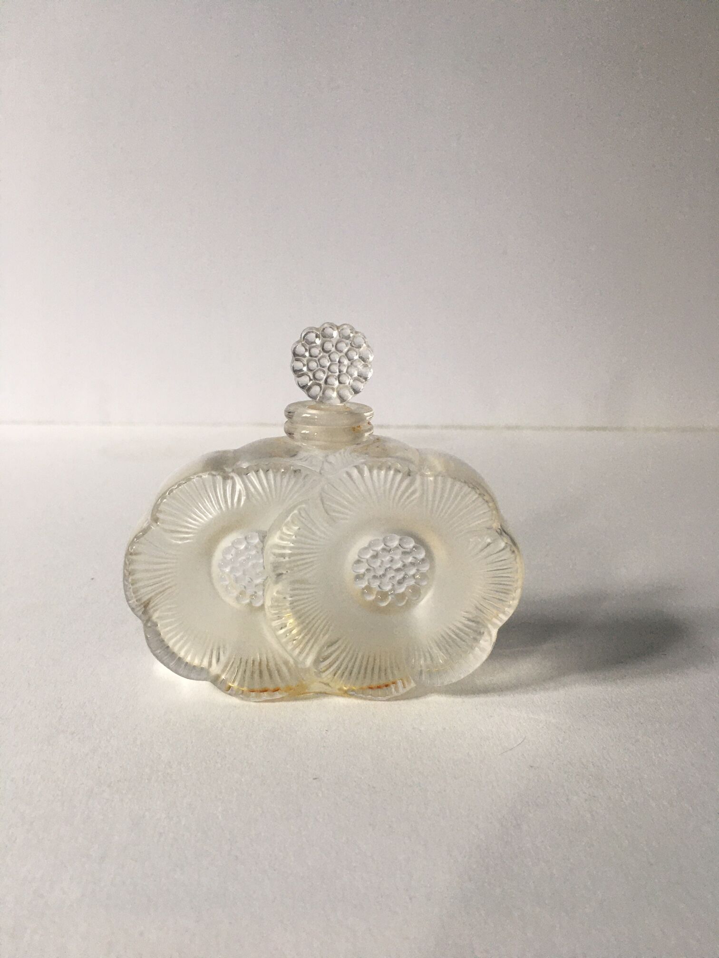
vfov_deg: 61.7
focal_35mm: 29
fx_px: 803
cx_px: 360
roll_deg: -1.2
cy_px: 479
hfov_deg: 48.2
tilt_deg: -10.7
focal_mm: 4.15
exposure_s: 1/33
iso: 50
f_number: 2.2
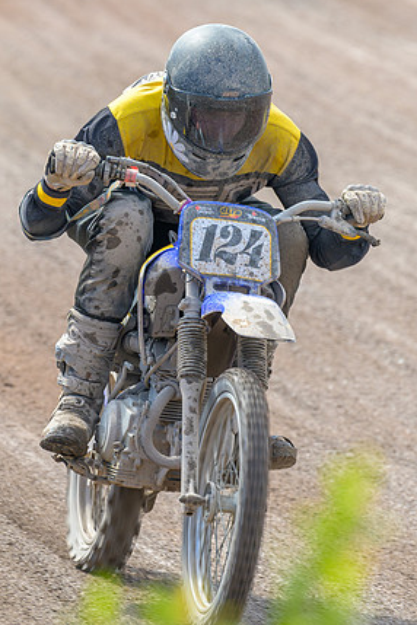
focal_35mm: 531
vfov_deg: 3.9
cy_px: 280
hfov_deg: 2.6
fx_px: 9225
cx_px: 250
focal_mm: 200
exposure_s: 1/500
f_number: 4
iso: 125
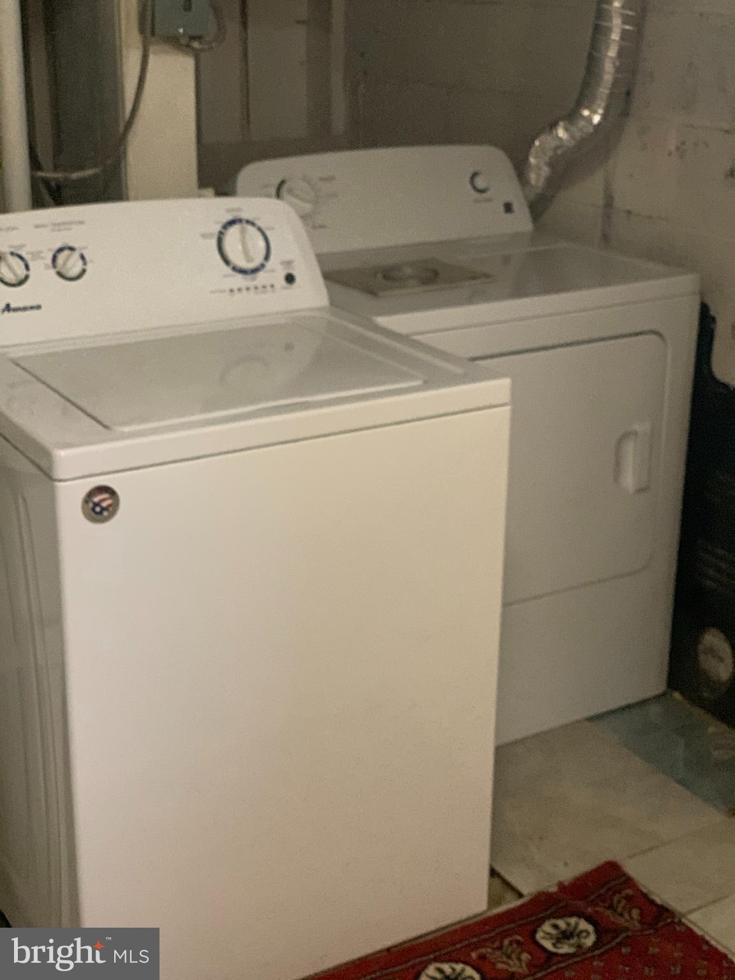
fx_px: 1472
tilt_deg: -18.9
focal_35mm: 52
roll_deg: -0.4
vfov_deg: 36.8
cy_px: 490
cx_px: 368
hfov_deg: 28.0
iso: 500
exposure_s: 1/30
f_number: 2.4
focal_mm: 6
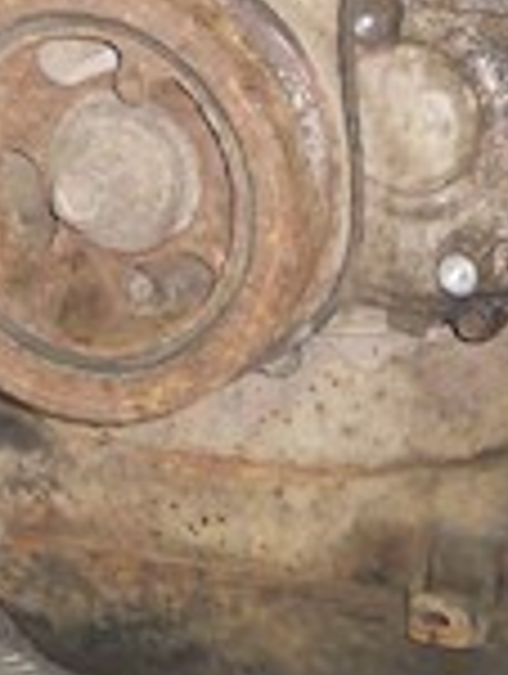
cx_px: 283
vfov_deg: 14.3
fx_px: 2556
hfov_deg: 11.3
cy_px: -256
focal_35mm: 131
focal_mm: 6.72
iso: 200
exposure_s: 1/30
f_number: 3.1
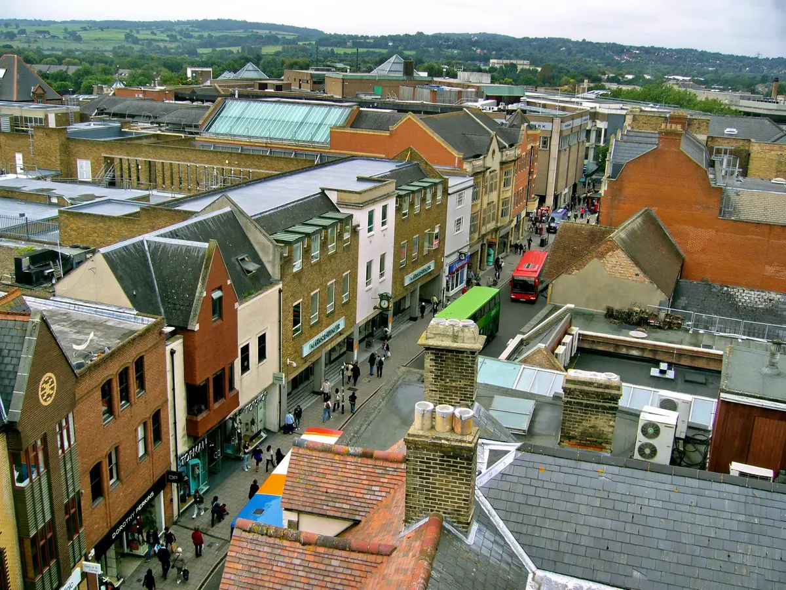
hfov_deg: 52.6
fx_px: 795
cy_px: 295
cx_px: 393
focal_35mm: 35
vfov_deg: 40.7
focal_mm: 5.8
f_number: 5.6
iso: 80
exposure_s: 1/125
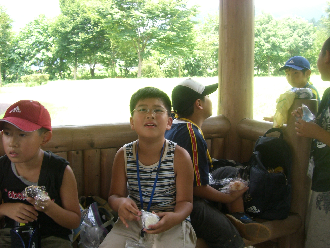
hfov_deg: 49.0
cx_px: 165
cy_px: 124
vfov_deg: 37.7
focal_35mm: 38
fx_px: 362
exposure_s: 1/125
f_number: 2.7
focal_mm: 6.2
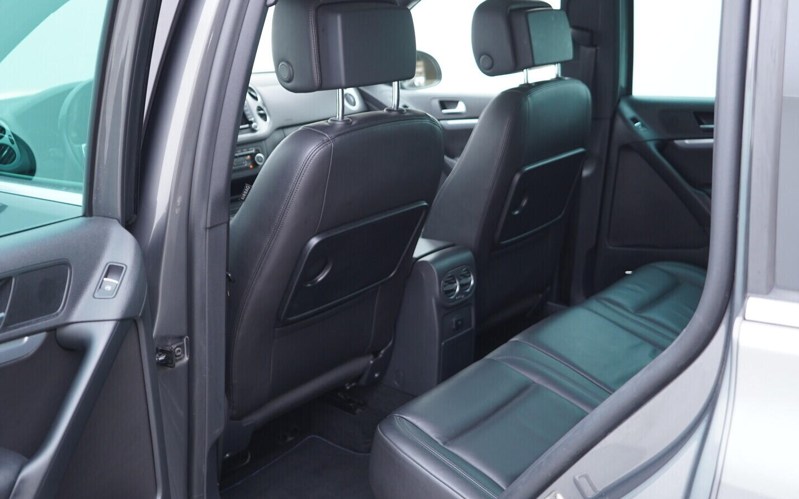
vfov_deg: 34.4
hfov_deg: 52.8
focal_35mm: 37
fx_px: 806
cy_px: 239
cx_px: 398
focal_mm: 24
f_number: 2.8
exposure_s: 1/40
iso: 400
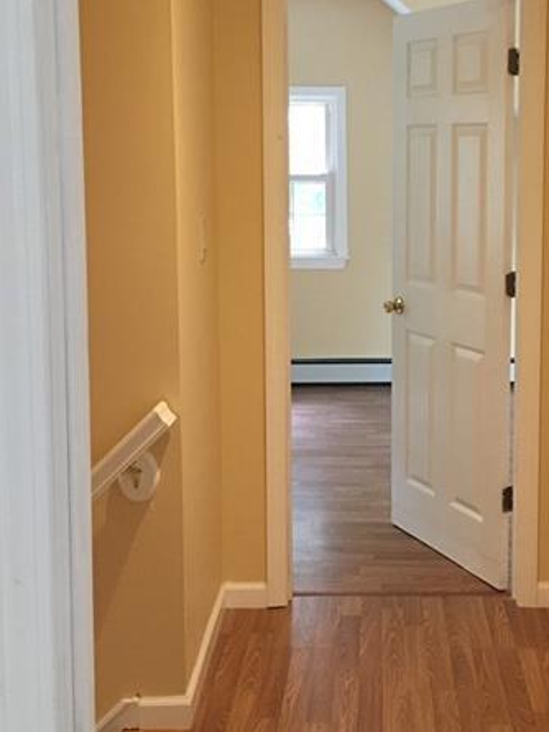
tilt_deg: -4.9
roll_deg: -0.5
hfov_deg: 28.6
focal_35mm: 50
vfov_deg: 37.9
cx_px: 419
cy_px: 262
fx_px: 1057
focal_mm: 4.15
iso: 80
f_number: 2.2
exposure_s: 1/15
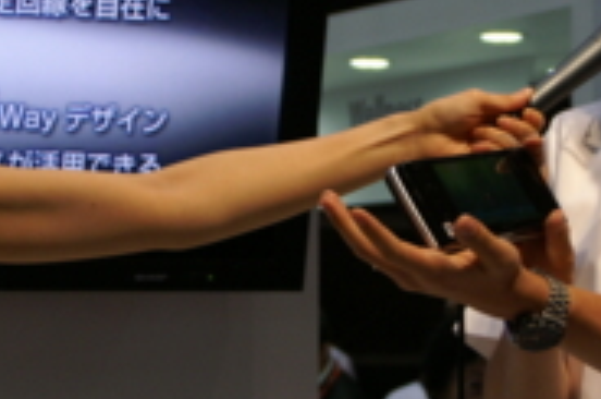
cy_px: 182
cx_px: 287
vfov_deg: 7.0
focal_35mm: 196
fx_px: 3266
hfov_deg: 10.5
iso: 400
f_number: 5.6
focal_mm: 50
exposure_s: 1/100
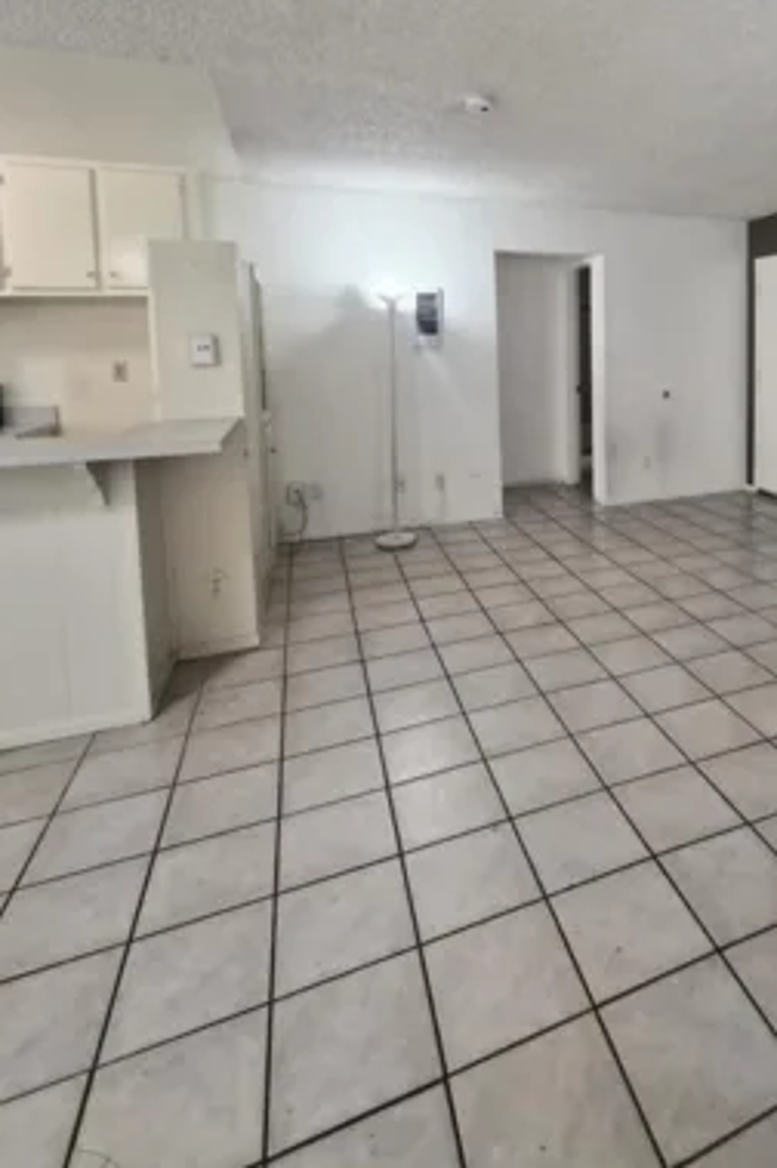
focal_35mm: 20
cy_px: 382
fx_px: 649
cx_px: 610
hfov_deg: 57.7
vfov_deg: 81.0
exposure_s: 1/60
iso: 320
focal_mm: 1.7
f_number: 2.2
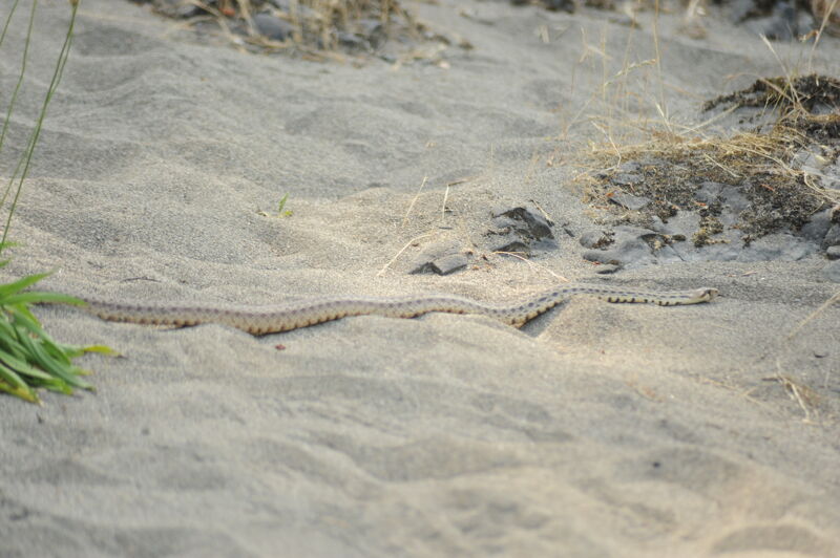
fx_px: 5828
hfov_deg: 8.2
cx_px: 420
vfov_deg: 5.5
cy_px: 279
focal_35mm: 250
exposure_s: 1/200
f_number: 5
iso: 500
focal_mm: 250
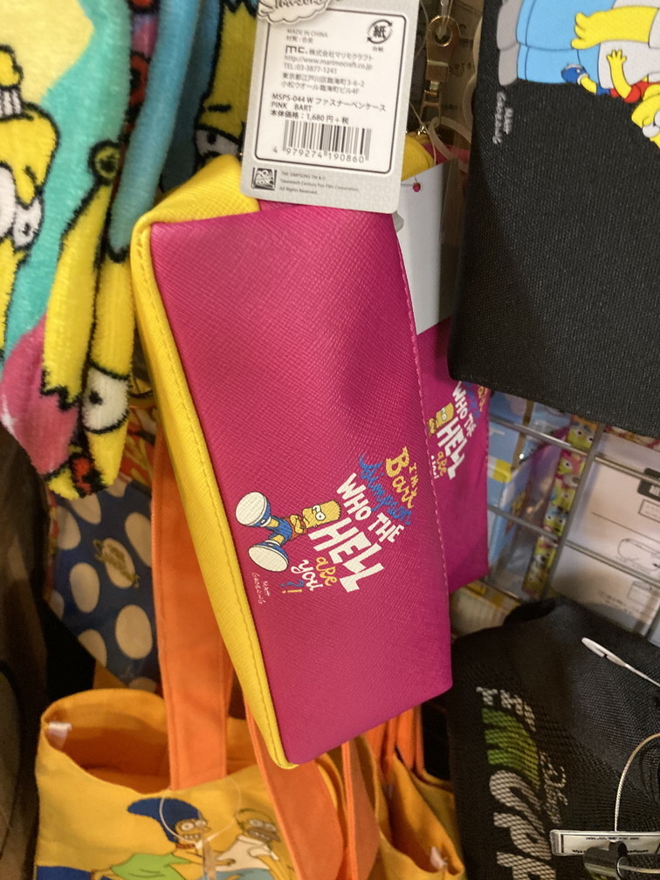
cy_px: 440
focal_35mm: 28
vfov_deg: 63.4
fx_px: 712
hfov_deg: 49.7
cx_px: 330
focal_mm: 3.99
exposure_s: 1/33
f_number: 1.8
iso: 320
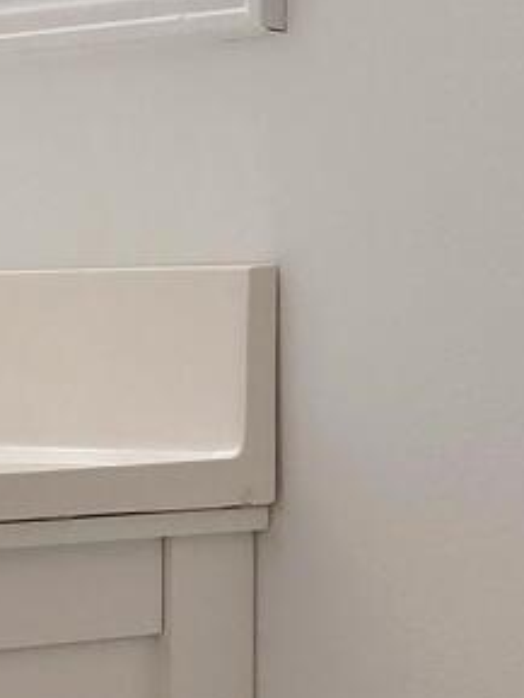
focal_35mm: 159
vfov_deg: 12.4
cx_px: -275
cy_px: 519
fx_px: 3207
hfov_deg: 9.1
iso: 80
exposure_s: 1/120
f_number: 1.8
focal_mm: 5.4
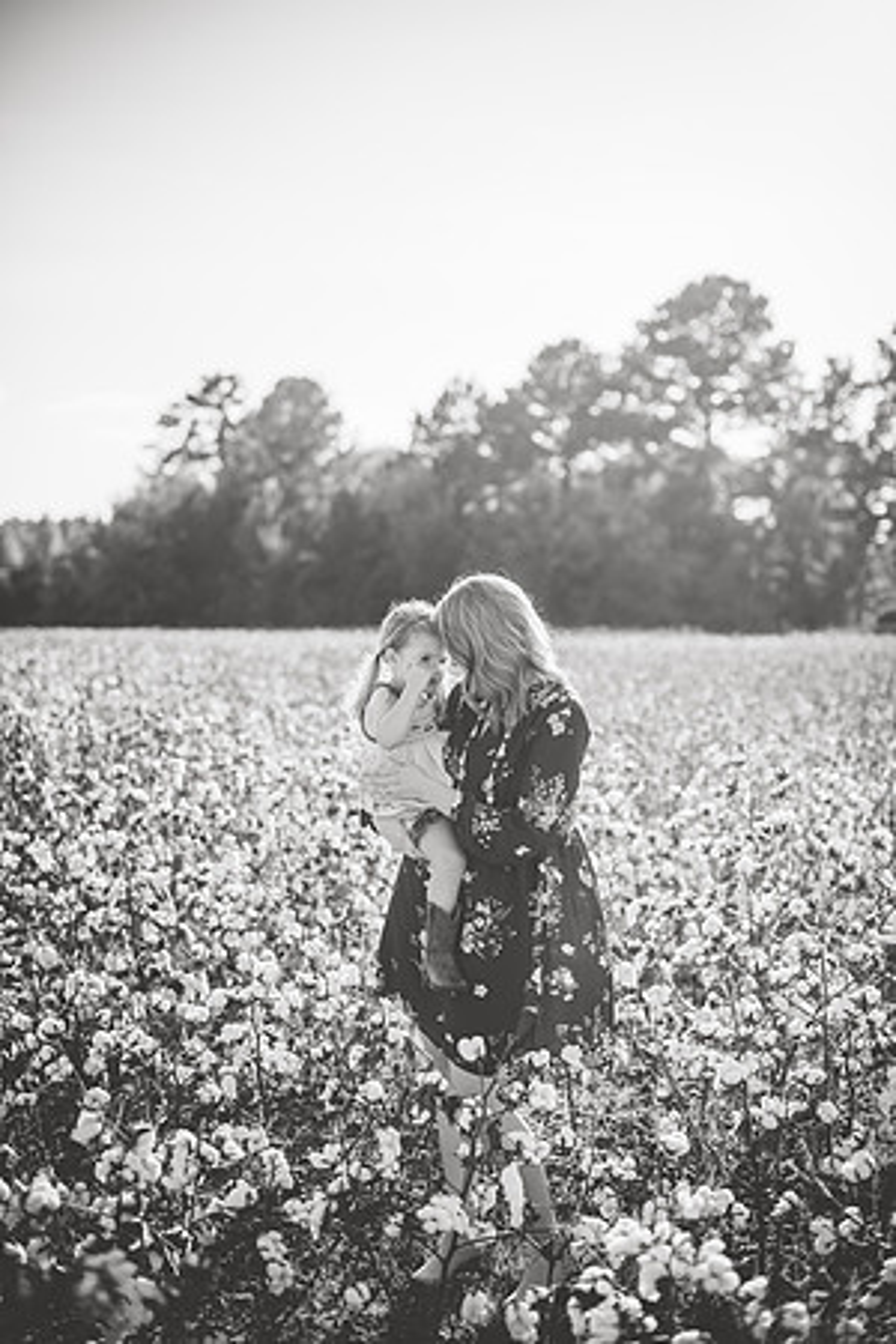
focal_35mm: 50
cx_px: 448
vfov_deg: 39.6
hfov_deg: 27.0
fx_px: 1867
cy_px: 672
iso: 160
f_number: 2.2
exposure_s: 1/3200
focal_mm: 50
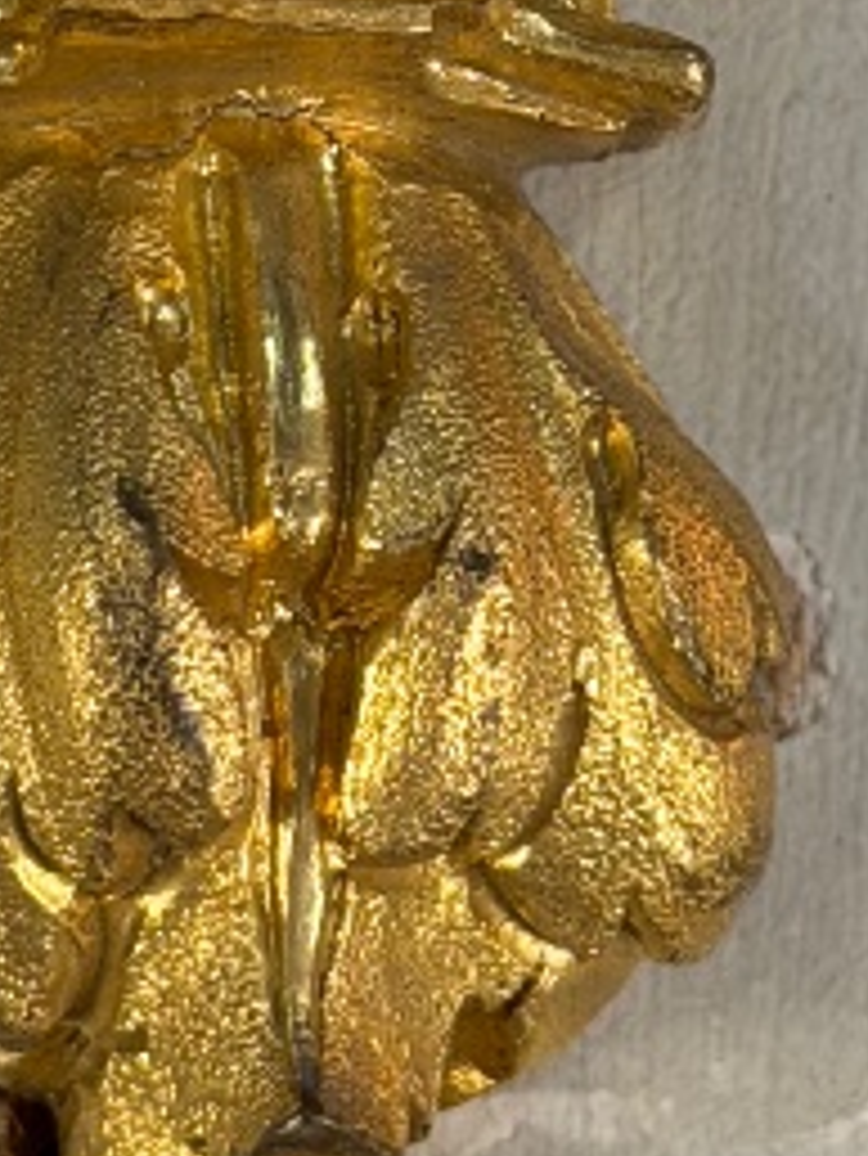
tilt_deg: +8.7
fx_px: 7483
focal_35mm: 224
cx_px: 526
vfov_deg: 8.8
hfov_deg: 6.6
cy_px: -135
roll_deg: -0.8
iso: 100
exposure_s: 1/50
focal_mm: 6.76
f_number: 1.78
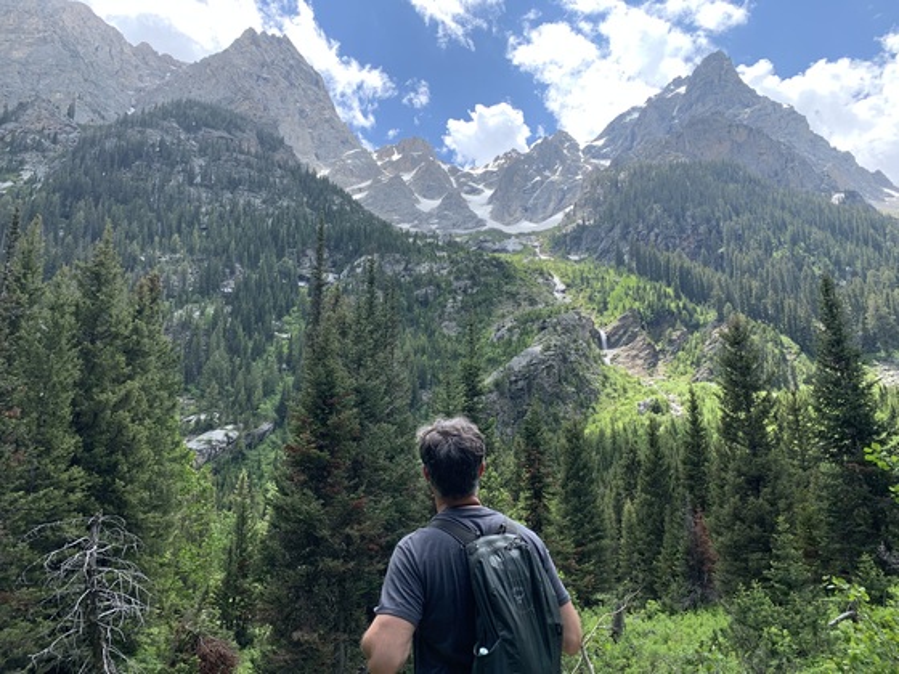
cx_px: 450
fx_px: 675
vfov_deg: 53.1
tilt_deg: +18.0
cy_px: 337
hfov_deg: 67.3
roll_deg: +0.0
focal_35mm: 26
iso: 25
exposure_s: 1/765
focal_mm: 4.25
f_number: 1.8
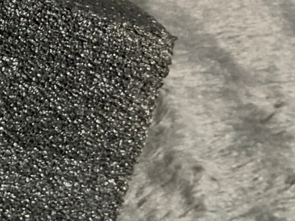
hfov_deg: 10.5
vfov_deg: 8.3
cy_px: -232
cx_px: -345
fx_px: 1440
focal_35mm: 169
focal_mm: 3
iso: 64
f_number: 1.8
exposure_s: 1/62
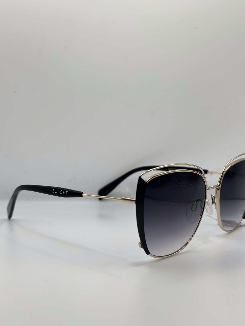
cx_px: 122
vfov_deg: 39.7
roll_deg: -0.5
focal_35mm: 48
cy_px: 163
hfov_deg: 30.3
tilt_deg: -23.0
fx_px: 453
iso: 80
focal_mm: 6.86
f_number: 1.78
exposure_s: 1/734
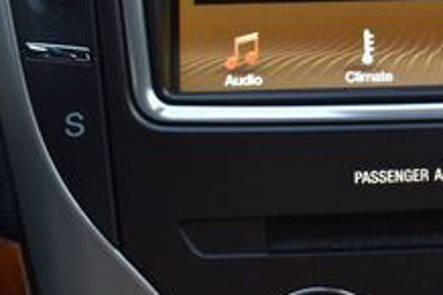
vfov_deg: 14.1
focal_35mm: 97
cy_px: 104
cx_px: 504
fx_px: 1193
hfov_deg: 20.0
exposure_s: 1/40
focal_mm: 22
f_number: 7.1
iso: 400
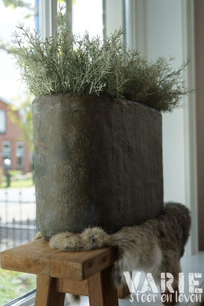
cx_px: 102
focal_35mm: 44
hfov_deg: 30.5
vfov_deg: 44.5
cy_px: 153
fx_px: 374
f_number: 5.6
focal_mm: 44
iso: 100
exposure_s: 1/80
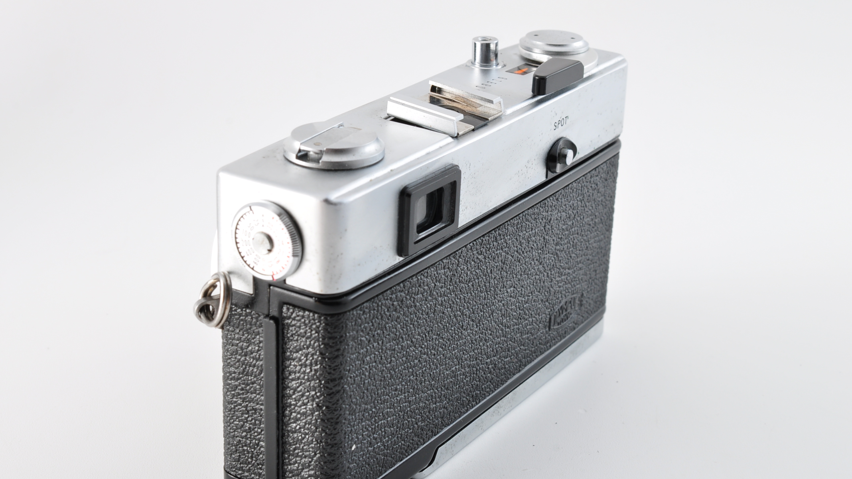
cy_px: 281
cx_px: 427
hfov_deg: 33.3
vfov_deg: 19.1
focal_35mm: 63
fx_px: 1423
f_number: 14
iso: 200
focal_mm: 40
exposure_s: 1/200
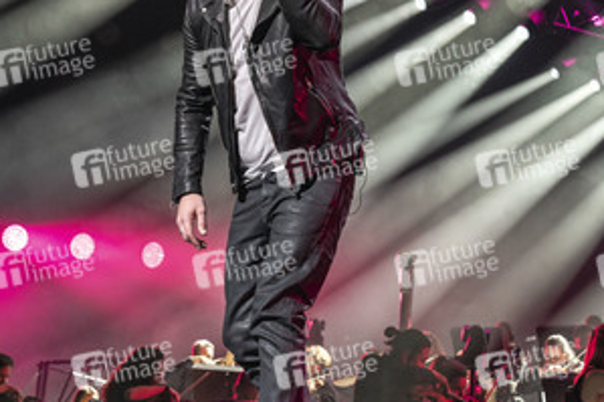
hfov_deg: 27.3
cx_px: 272
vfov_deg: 18.3
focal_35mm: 74
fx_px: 1241
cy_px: 113
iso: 2500
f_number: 5
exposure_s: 1/320
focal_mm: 49
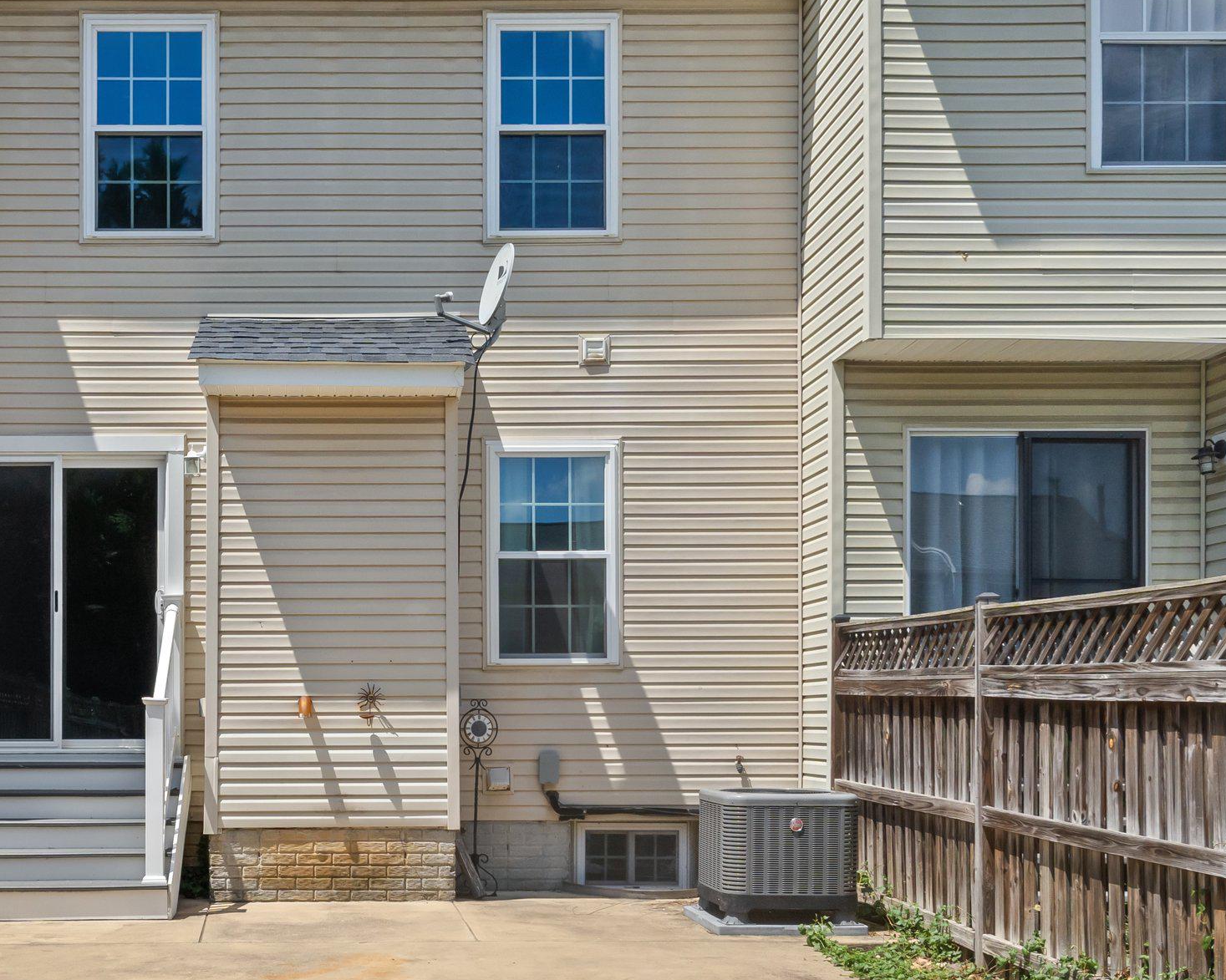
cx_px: 400
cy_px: 413
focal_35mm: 38
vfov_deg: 39.0
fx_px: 1379
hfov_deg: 47.1
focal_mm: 19.5
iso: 800
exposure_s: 1/2000
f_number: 8
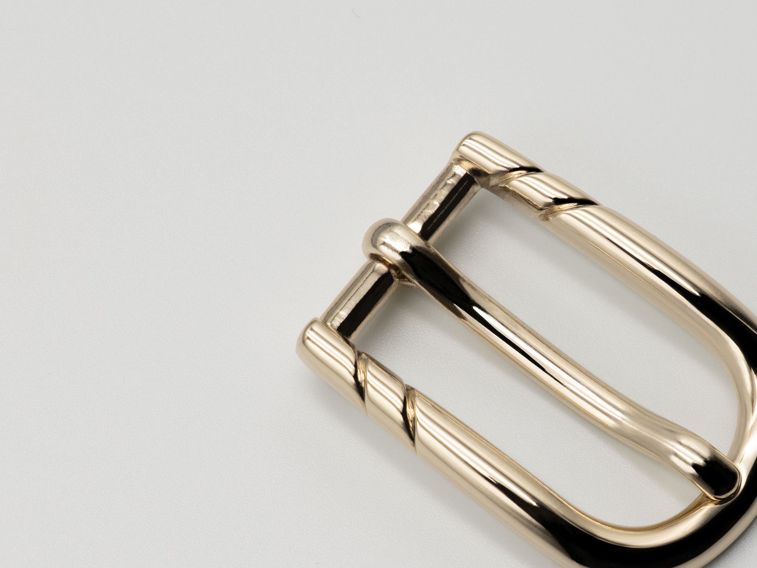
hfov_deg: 17.8
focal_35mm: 110
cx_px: 543
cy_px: 364
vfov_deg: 13.4
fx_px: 2405
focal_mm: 35
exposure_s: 1/50
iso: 400
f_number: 11
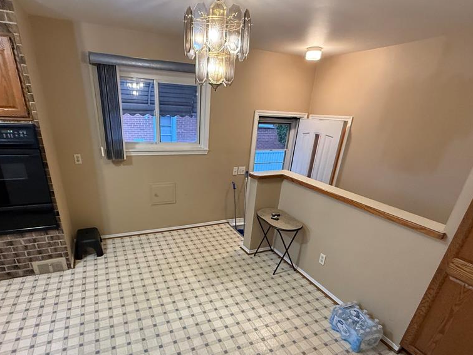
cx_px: 214
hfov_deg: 84.4
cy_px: 229
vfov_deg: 67.3
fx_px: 260
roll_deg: -2.3
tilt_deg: -24.4
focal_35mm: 19
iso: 500
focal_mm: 2.22
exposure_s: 1/60
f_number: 2.2
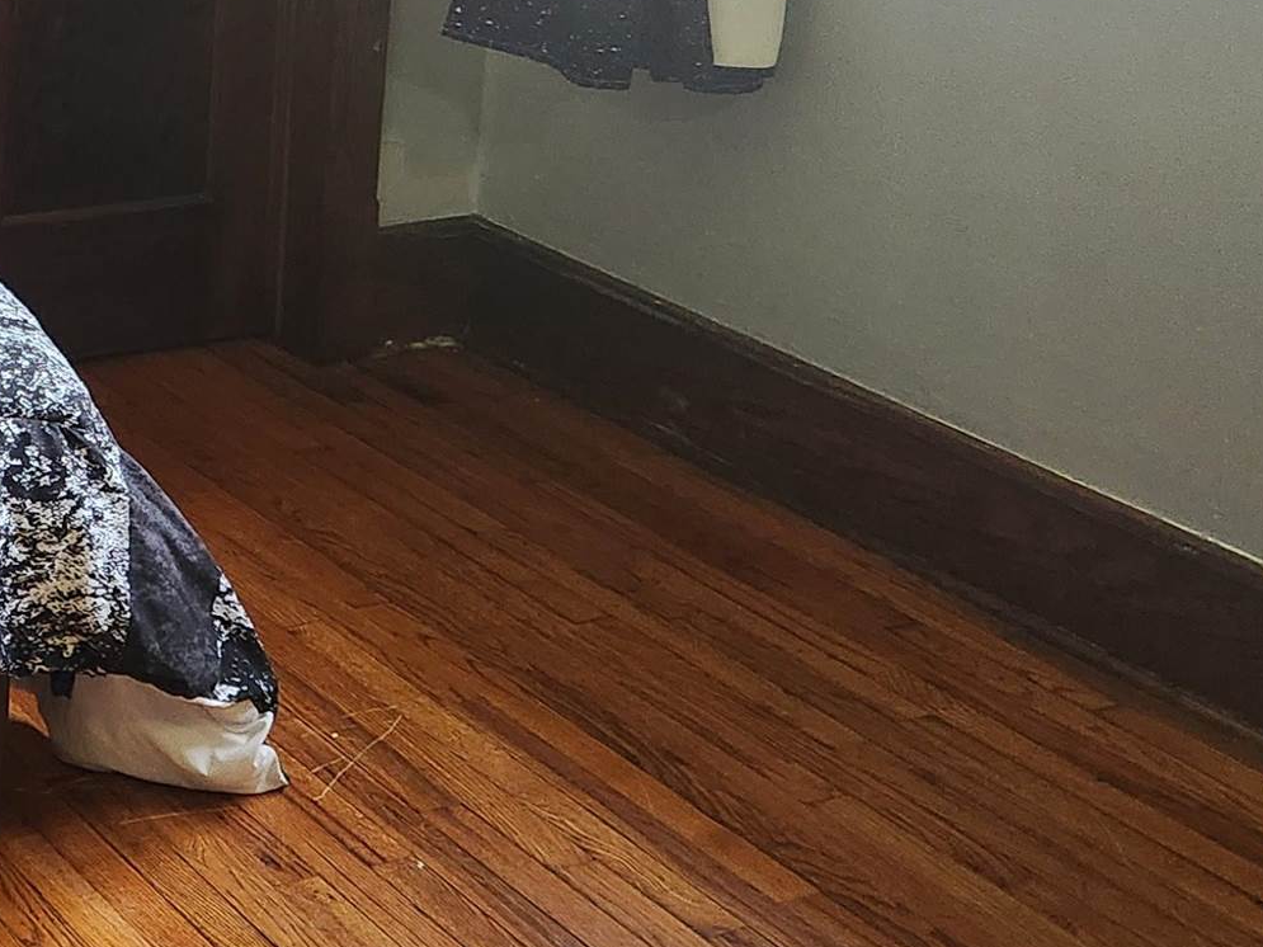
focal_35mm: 71
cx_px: -283
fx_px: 2590
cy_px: -121
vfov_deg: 19.7
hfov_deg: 24.6
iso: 250
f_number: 1.8
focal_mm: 5.4
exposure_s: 1/120
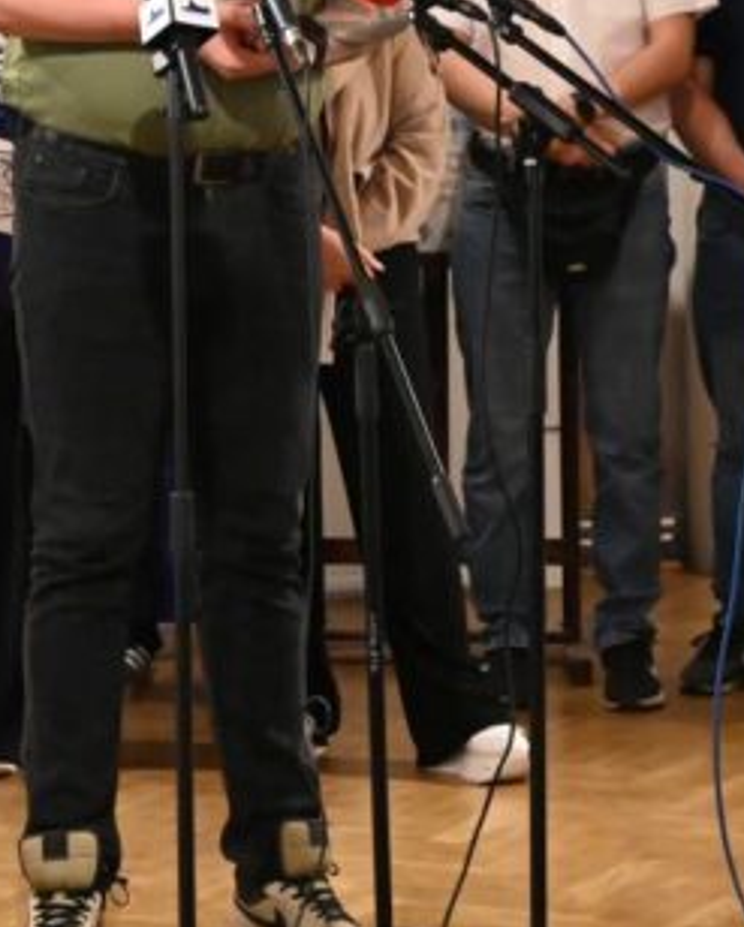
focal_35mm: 137
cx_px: 250
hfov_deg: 11.3
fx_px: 3765
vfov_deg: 13.9
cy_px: 131
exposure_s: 1/200
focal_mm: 44
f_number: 7.1
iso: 12800
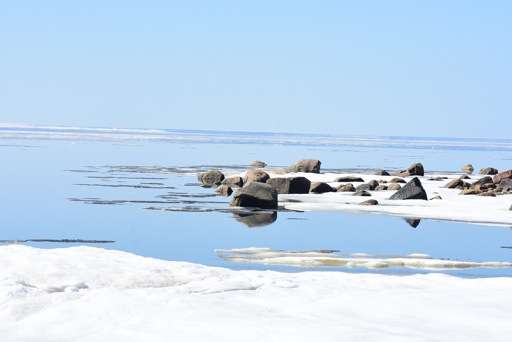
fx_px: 1920
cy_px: 171
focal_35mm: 135
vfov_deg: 10.2
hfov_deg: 15.2
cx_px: 256
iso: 220
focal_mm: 90
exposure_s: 1/320
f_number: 13
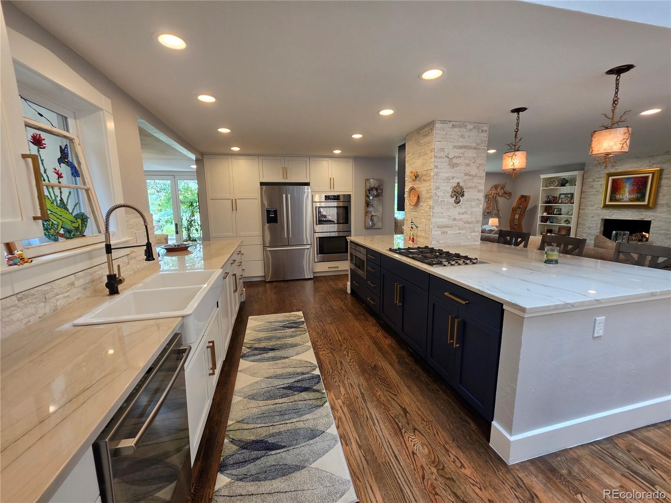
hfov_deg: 106.2
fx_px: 252
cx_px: 336
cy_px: 252
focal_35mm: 13
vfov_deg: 89.9
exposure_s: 1/120
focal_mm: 2.2
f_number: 1.9
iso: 100
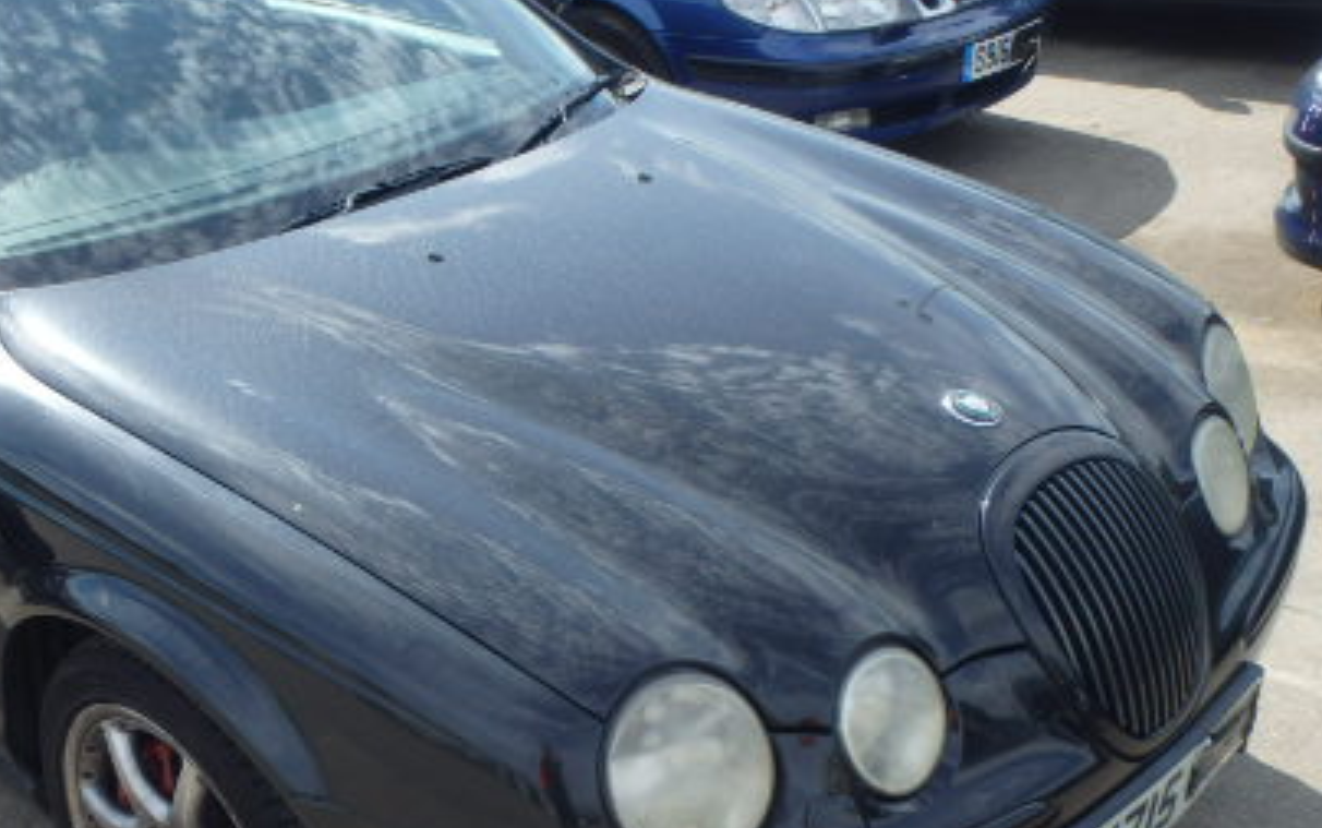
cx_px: 330
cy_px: 527
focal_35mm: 47
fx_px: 1694
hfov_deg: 41.4
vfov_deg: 27.3
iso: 125
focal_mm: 5
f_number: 3.9
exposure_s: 1/640
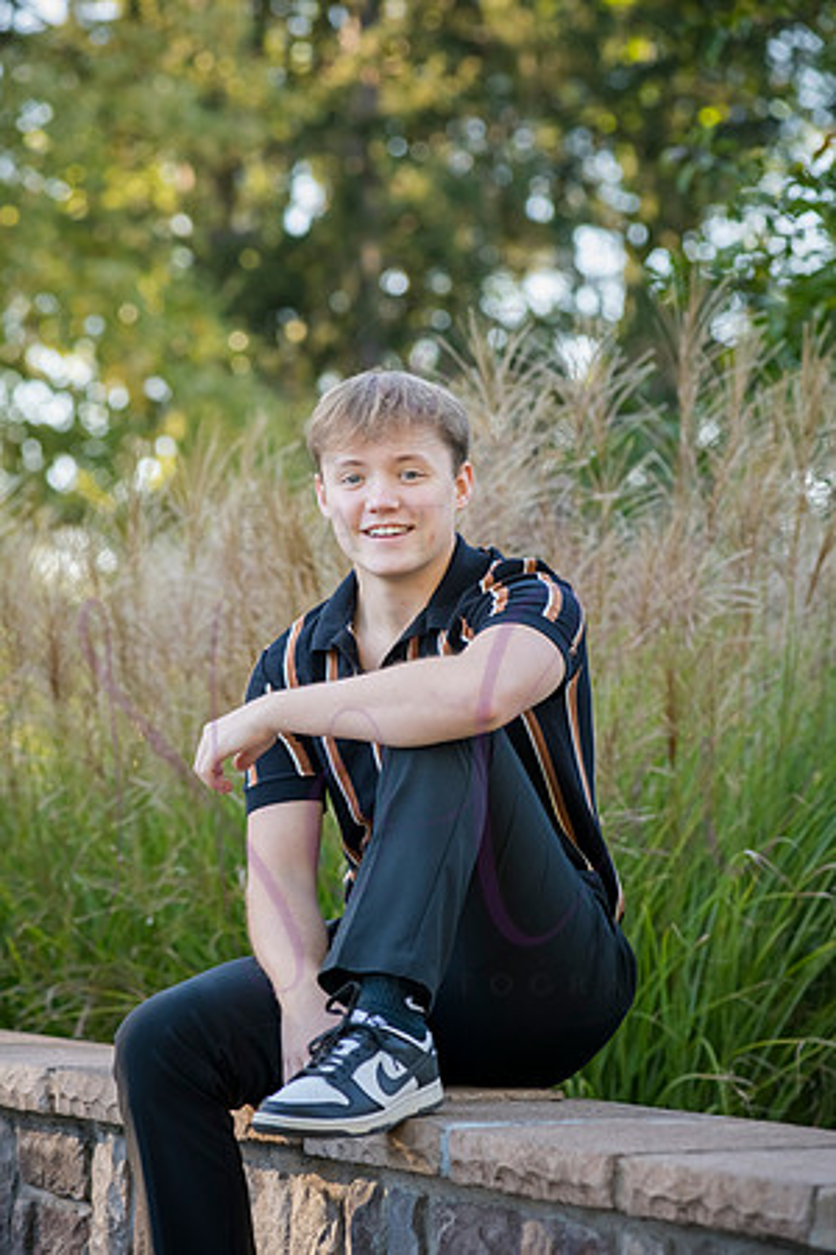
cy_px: 628
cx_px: 418
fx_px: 4354
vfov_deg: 16.4
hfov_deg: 11.0
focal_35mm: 125
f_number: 5.6
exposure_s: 1/320
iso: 800
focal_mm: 125
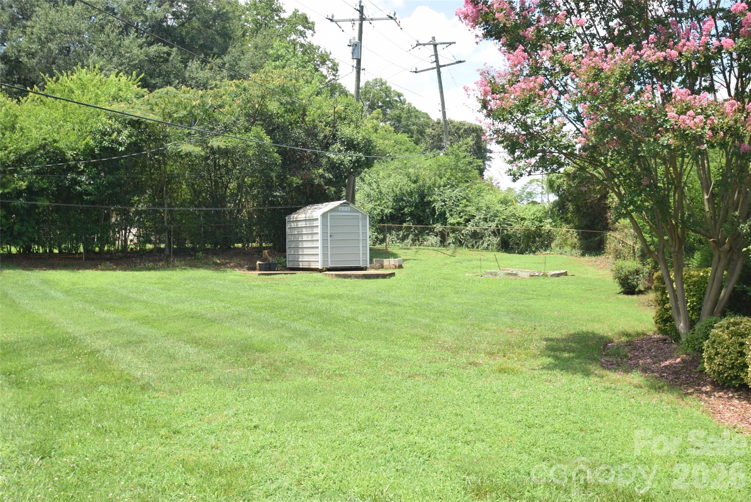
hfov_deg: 53.1
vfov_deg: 36.9
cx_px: 376
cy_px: 251
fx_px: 751
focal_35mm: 36
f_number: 7.1
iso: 100
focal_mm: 24
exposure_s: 1/200
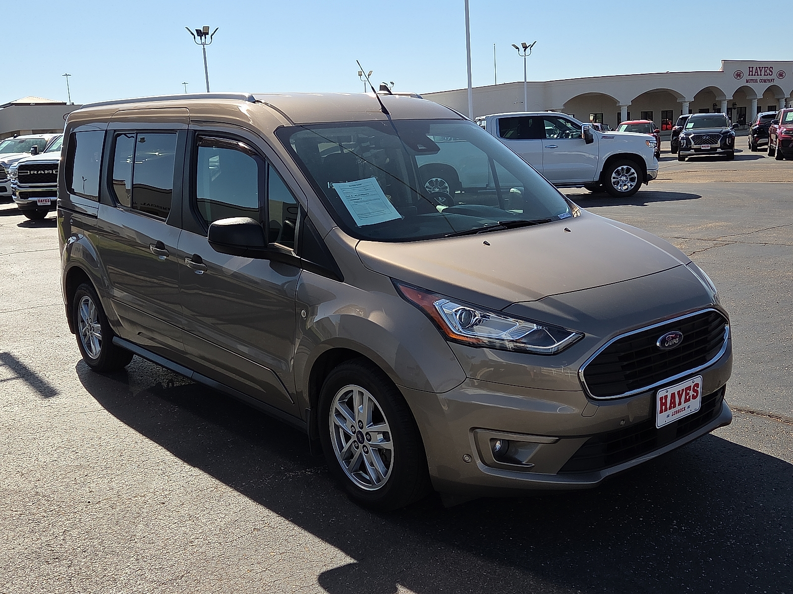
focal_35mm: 35
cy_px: 297
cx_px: 396
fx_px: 802
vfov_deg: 40.7
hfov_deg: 52.6
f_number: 1.8
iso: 77
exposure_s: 1/10000
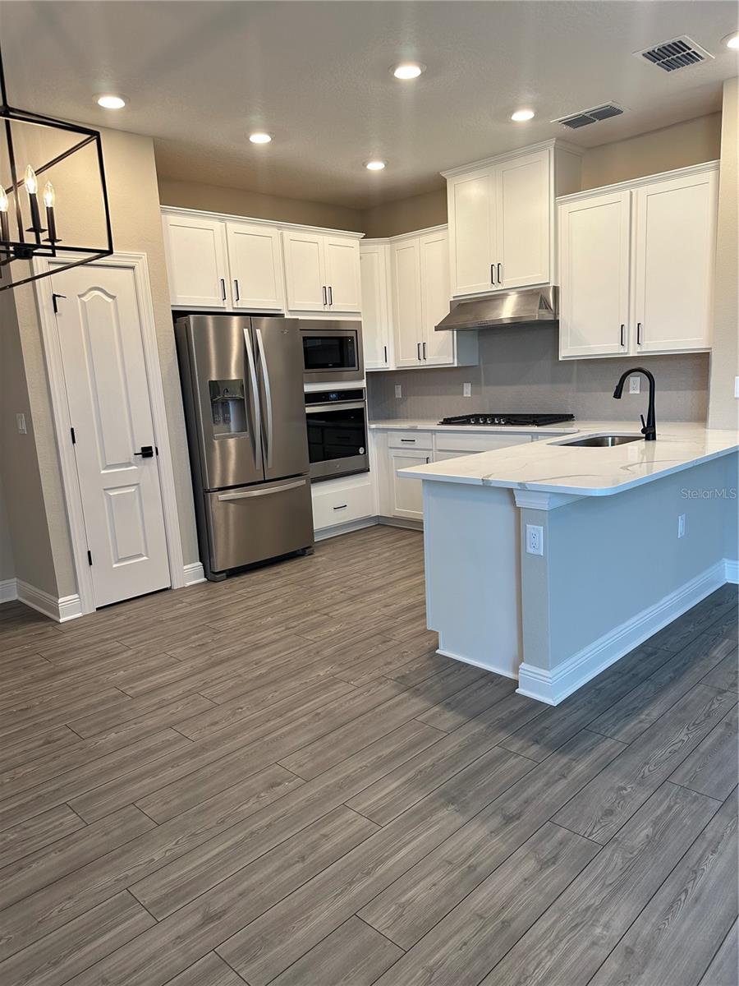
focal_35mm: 24
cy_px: 493
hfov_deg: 56.8
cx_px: 370
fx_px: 683
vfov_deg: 71.6
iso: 125
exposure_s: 1/120
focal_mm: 6.86
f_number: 1.78
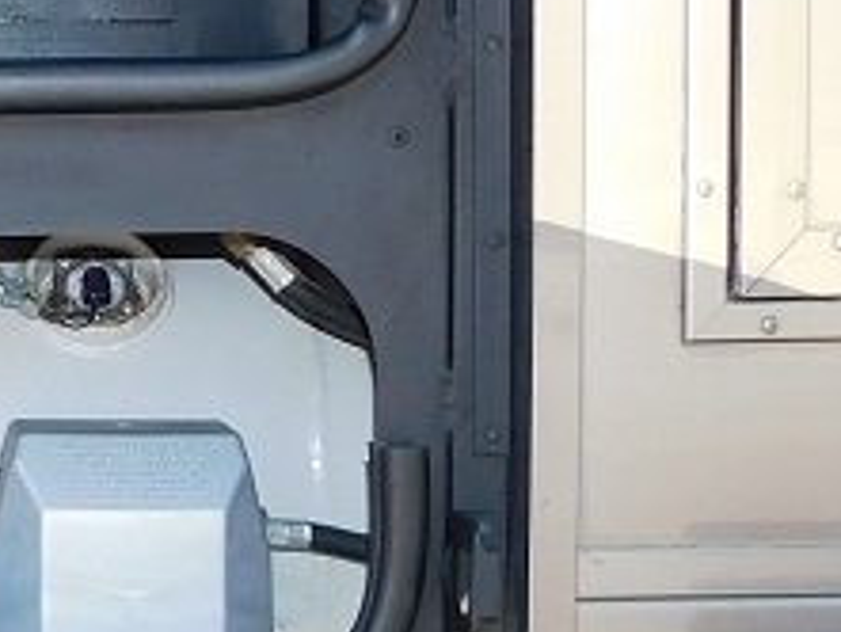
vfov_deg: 14.2
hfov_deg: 17.7
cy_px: 179
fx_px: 2528
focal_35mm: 104
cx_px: -263
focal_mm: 4
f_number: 3
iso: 125
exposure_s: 1/320
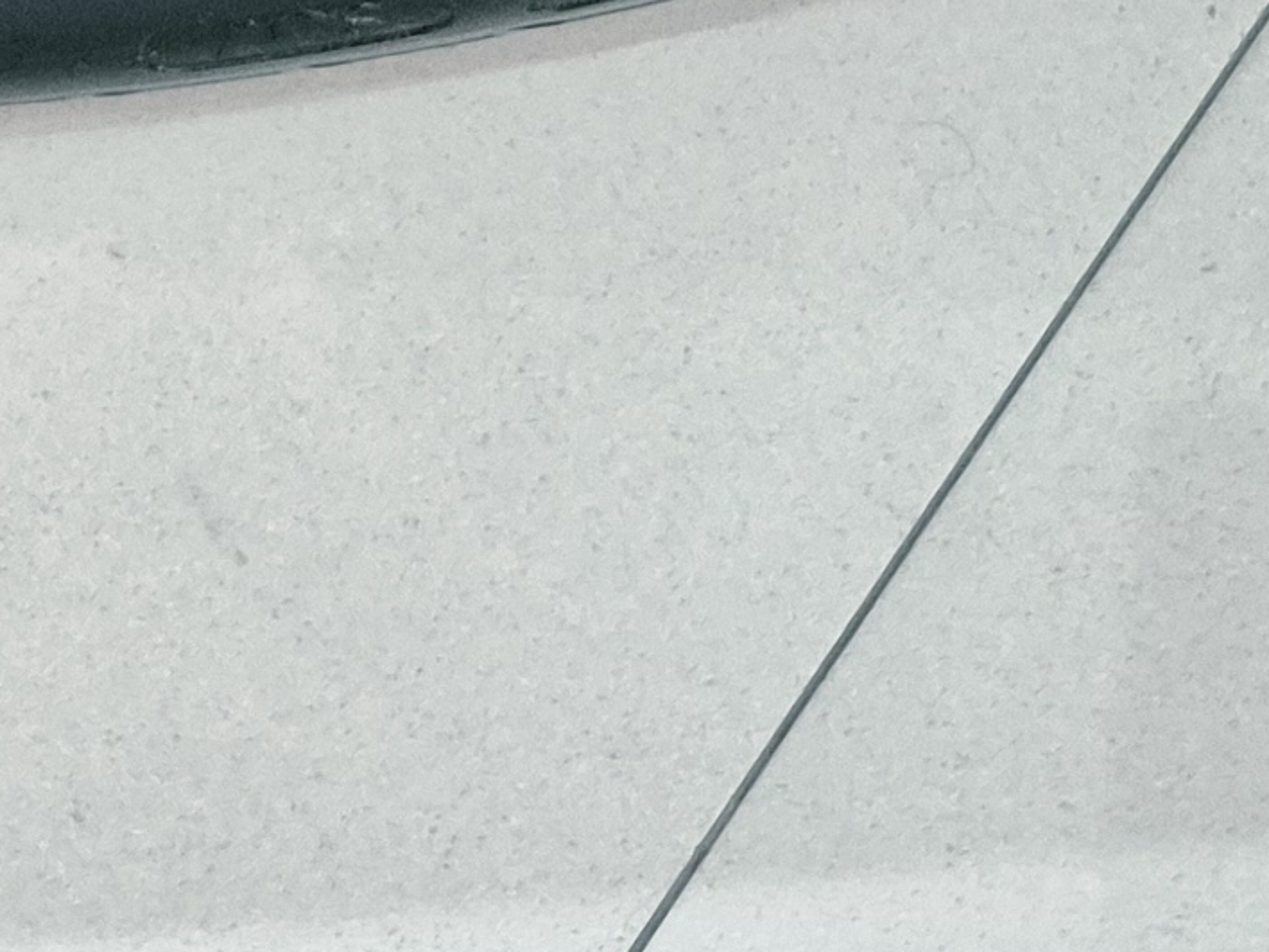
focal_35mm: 130
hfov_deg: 14.9
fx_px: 4766
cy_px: -1036
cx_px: -52
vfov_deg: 10.4
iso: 800
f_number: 1.8
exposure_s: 1/120
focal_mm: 5.4
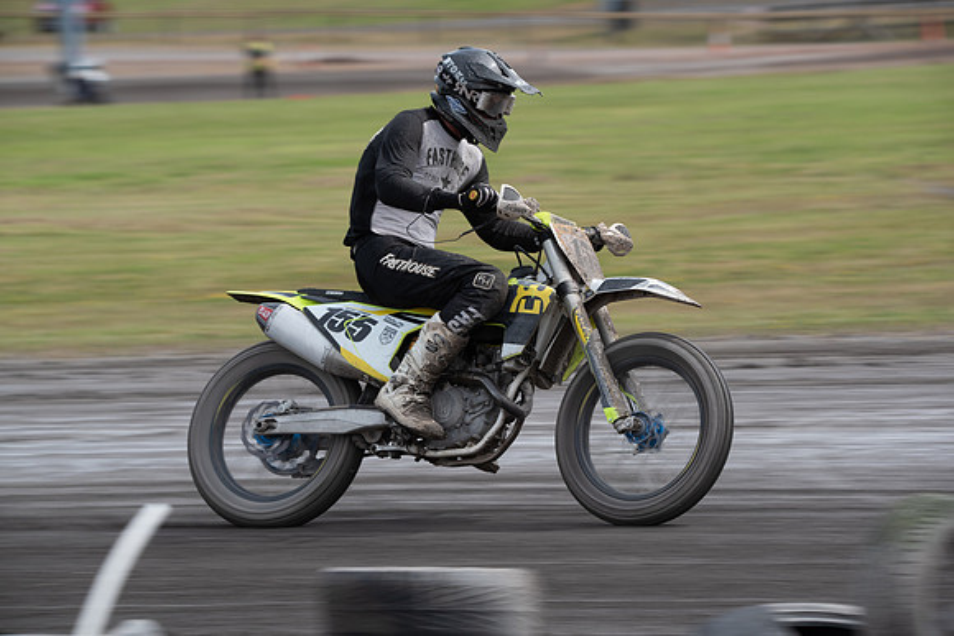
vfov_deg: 5.7
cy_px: 318
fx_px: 6361
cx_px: 477
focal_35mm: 240
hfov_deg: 8.6
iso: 200
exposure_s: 1/320
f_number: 8
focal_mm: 240
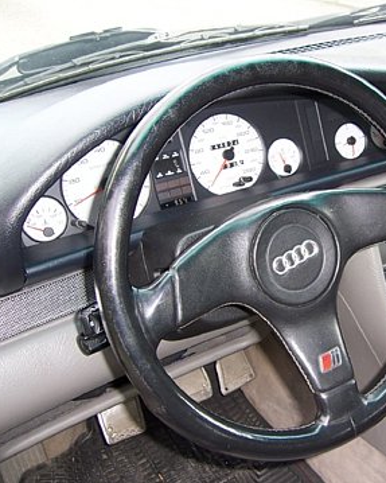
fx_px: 700
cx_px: 301
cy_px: 251
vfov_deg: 38.0
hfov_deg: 30.2
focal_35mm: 49
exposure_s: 1/60
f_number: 3
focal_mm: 6
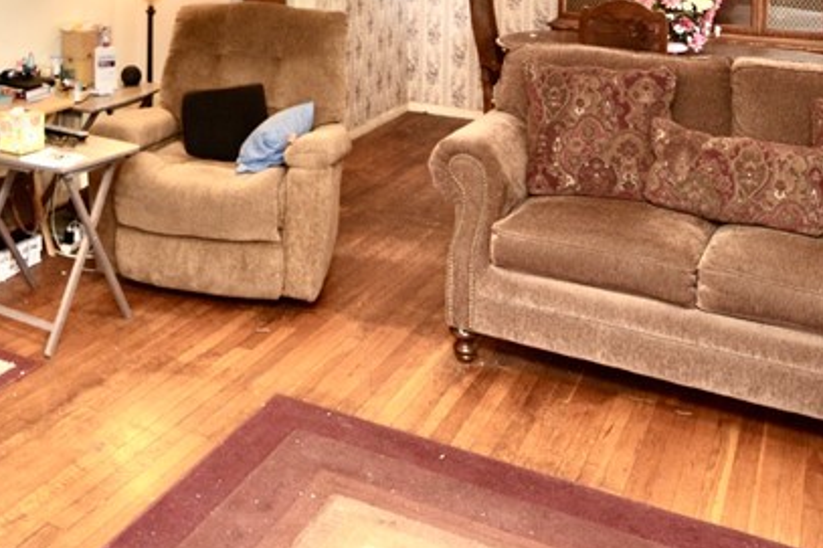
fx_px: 914
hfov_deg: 47.7
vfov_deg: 30.3
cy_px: -35
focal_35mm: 40
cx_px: 275
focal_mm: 10
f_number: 4
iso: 400
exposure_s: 1/60
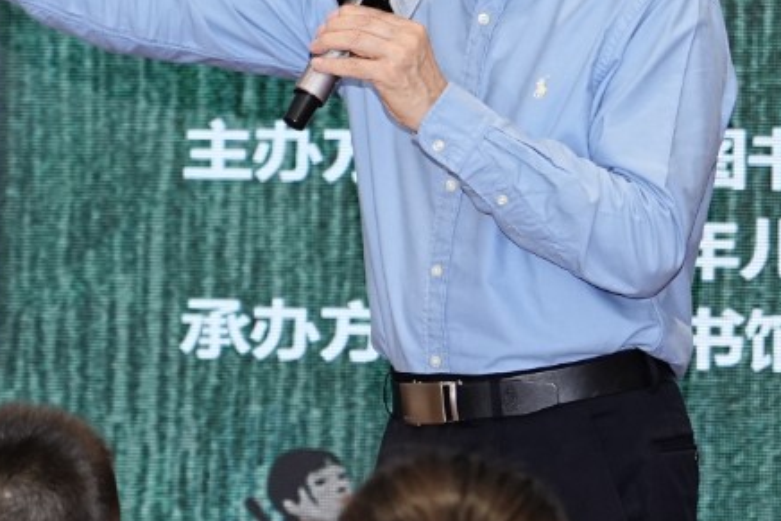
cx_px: 364
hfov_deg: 5.4
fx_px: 8355
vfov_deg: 3.6
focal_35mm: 385
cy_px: 206
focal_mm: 105
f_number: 4
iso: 1250
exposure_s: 1/250
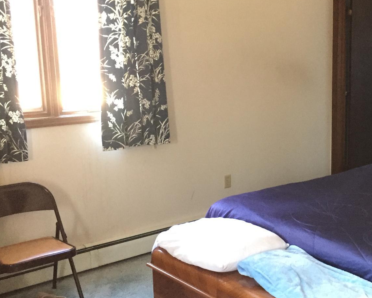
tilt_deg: -11.7
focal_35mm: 51
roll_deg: -0.5
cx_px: 307
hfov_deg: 35.3
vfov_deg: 29.7
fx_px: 561
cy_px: 148
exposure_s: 1/15
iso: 320
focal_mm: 4.15
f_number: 2.2
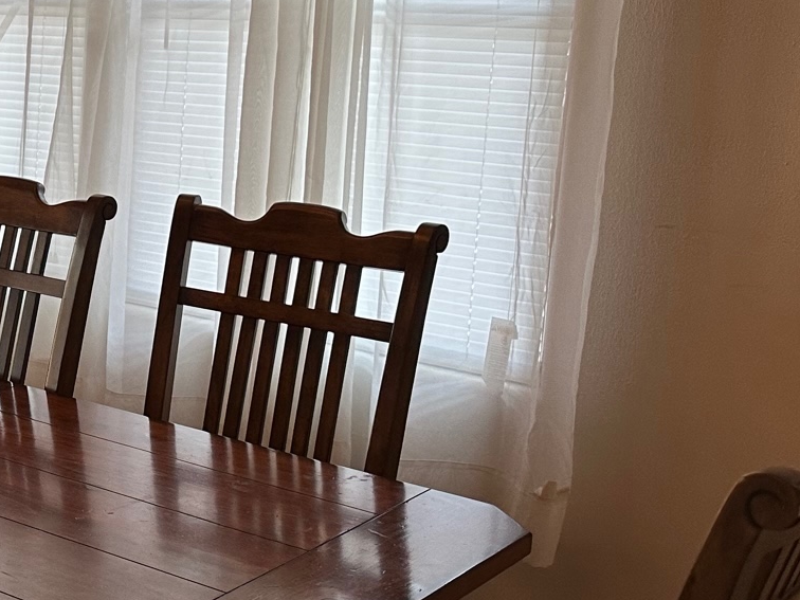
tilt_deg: -9.3
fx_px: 1479
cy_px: 201
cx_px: -214
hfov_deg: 26.2
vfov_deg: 22.8
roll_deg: -1.0
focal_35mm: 64
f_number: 1.78
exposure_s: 1/120
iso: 200
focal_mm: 6.86
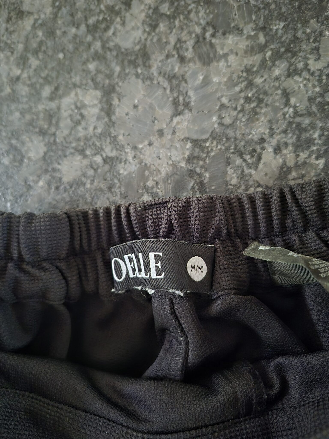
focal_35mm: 23
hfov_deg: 58.9
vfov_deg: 73.9
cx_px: 164
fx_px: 291
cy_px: 220
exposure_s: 1/30
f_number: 1.8
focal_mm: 5.4
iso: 2500
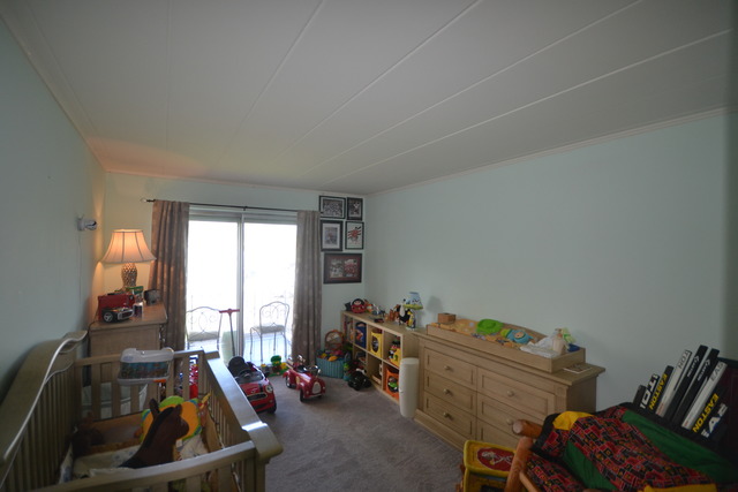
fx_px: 308
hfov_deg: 100.4
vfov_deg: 77.4
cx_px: 369
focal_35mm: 15
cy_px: 246
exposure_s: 1/100
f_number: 4
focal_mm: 10
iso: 400
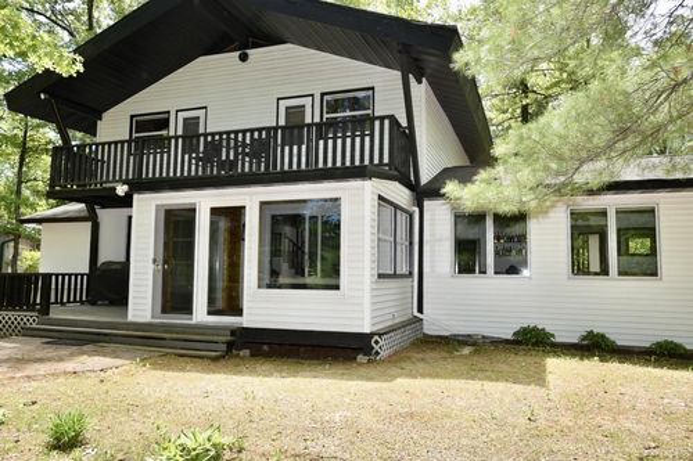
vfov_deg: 51.3
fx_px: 481
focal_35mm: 25
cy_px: 230
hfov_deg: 71.5
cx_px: 346
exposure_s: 1/125
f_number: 5.6
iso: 125
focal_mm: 25
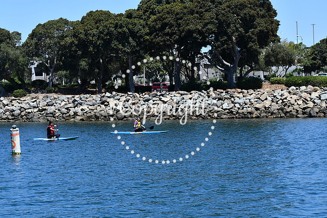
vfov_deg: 13.0
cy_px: 109
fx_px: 954
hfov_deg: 19.5
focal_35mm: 105
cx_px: 164
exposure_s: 1/500
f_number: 8
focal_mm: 70
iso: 180
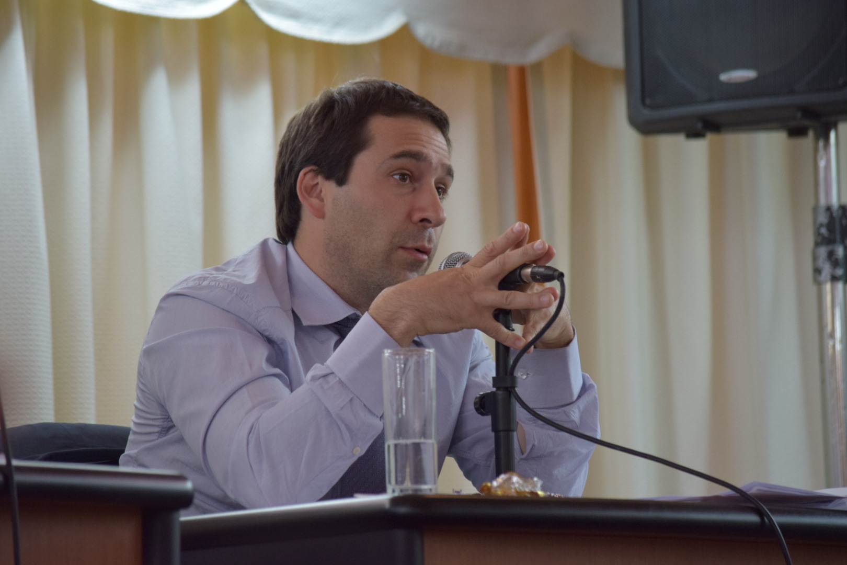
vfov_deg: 5.0
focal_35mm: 278
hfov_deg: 7.4
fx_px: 6528
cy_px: 282
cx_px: 424
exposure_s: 1/200
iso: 1000
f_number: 5
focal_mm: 185
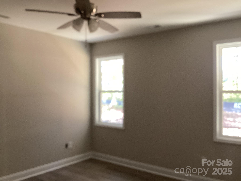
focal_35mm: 31
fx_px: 216
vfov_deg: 45.4
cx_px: 120
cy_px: 90
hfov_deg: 58.4
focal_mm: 3.3
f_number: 2.4
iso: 320
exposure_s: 1/60
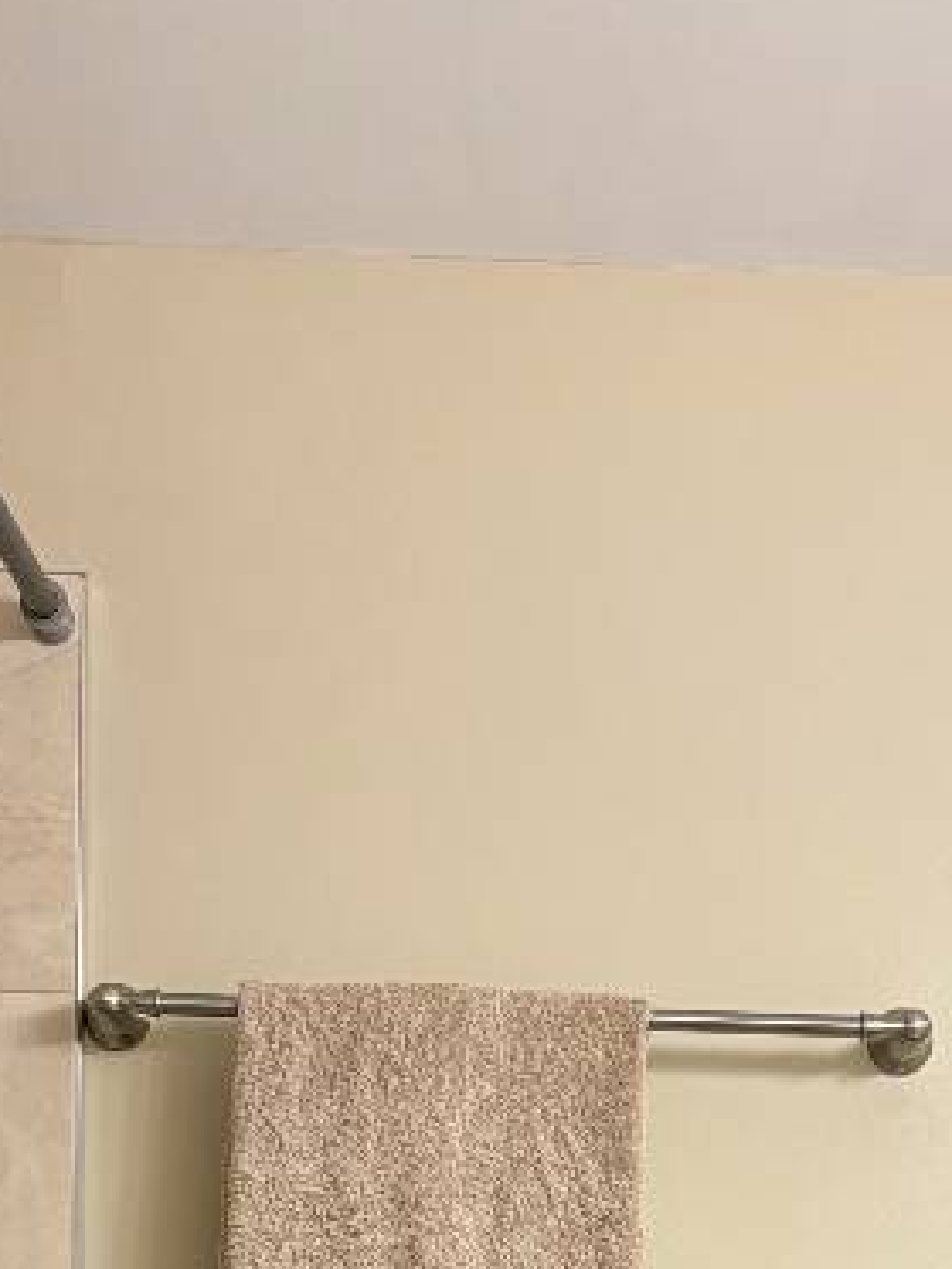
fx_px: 2895
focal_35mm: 79
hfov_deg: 18.7
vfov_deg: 21.0
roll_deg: -1.7
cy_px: 1904
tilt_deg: -5.5
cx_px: 496
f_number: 1.6
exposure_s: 1/60
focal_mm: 5.96
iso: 125
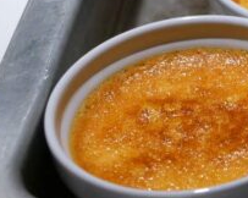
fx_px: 1085
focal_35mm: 148
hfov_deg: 12.5
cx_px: 358
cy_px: 21
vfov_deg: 10.4
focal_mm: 24
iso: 500
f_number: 3.5
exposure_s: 1/60
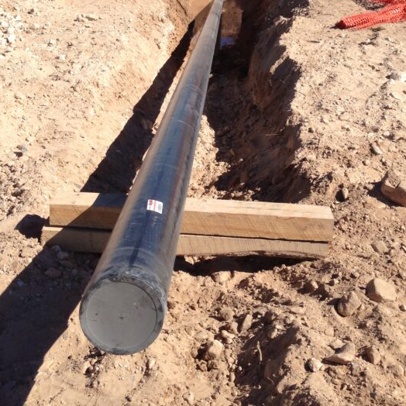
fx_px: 756
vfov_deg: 29.5
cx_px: 221
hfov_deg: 30.0
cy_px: 96
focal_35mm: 57
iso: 50
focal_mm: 4.13
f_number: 2.4
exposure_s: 1/2008
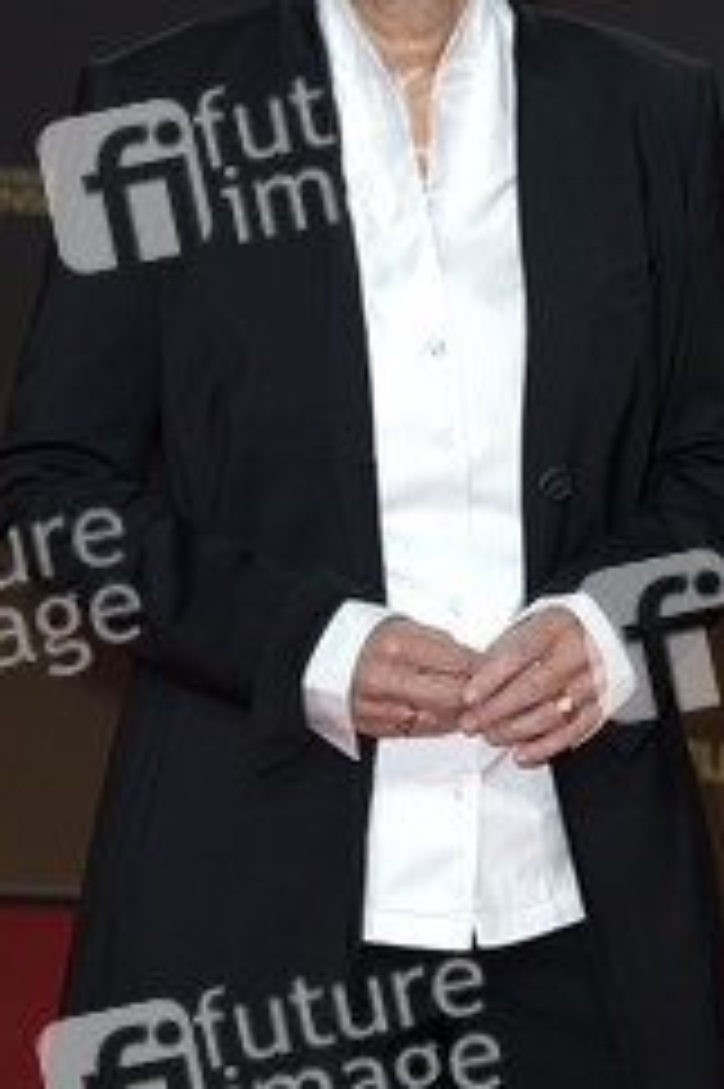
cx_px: 400
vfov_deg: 10.7
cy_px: 392
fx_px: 5800
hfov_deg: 7.1
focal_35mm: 192
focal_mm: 116
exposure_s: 1/250
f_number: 6.3
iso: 800
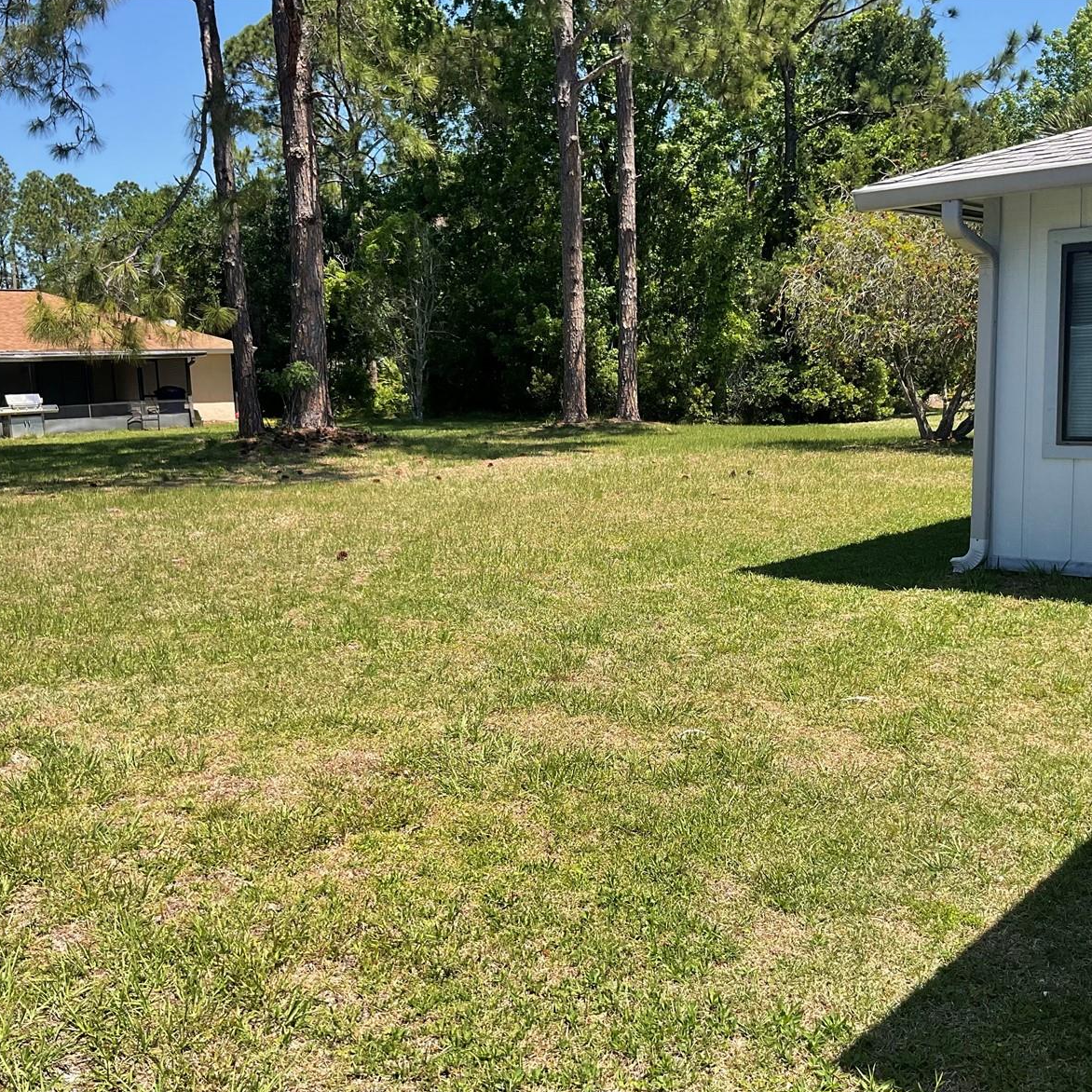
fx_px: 1249
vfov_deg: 47.2
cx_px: 542
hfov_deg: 47.2
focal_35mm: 35
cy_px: 554
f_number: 1.8
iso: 16
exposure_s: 1/1121
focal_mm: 3
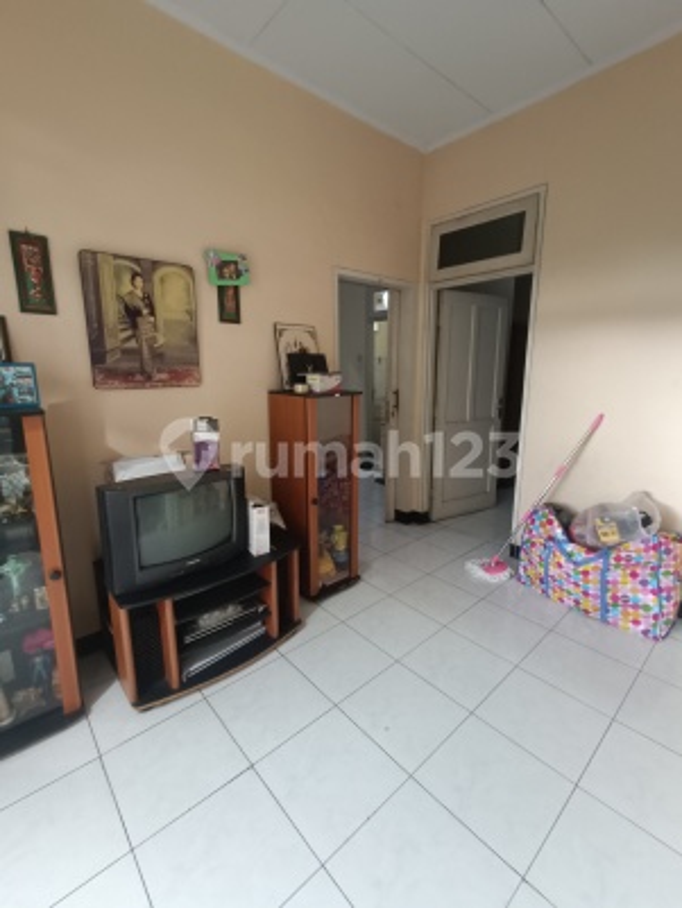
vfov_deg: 98.2
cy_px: 454
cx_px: 341
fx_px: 394
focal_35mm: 15
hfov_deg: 81.8
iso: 500
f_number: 2.2
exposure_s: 1/33.3
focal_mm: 1.64
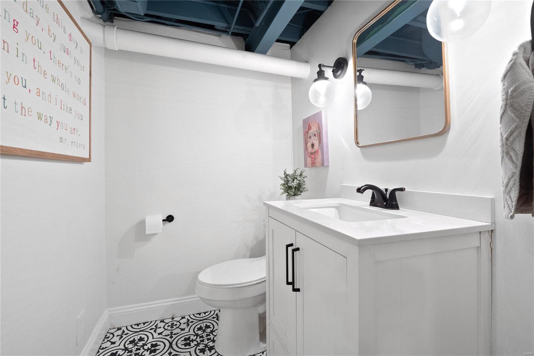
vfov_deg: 73.7
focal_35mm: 16
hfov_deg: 96.7
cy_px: 178
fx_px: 237
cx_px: 267
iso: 800
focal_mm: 8
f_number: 6.3
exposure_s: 1/5
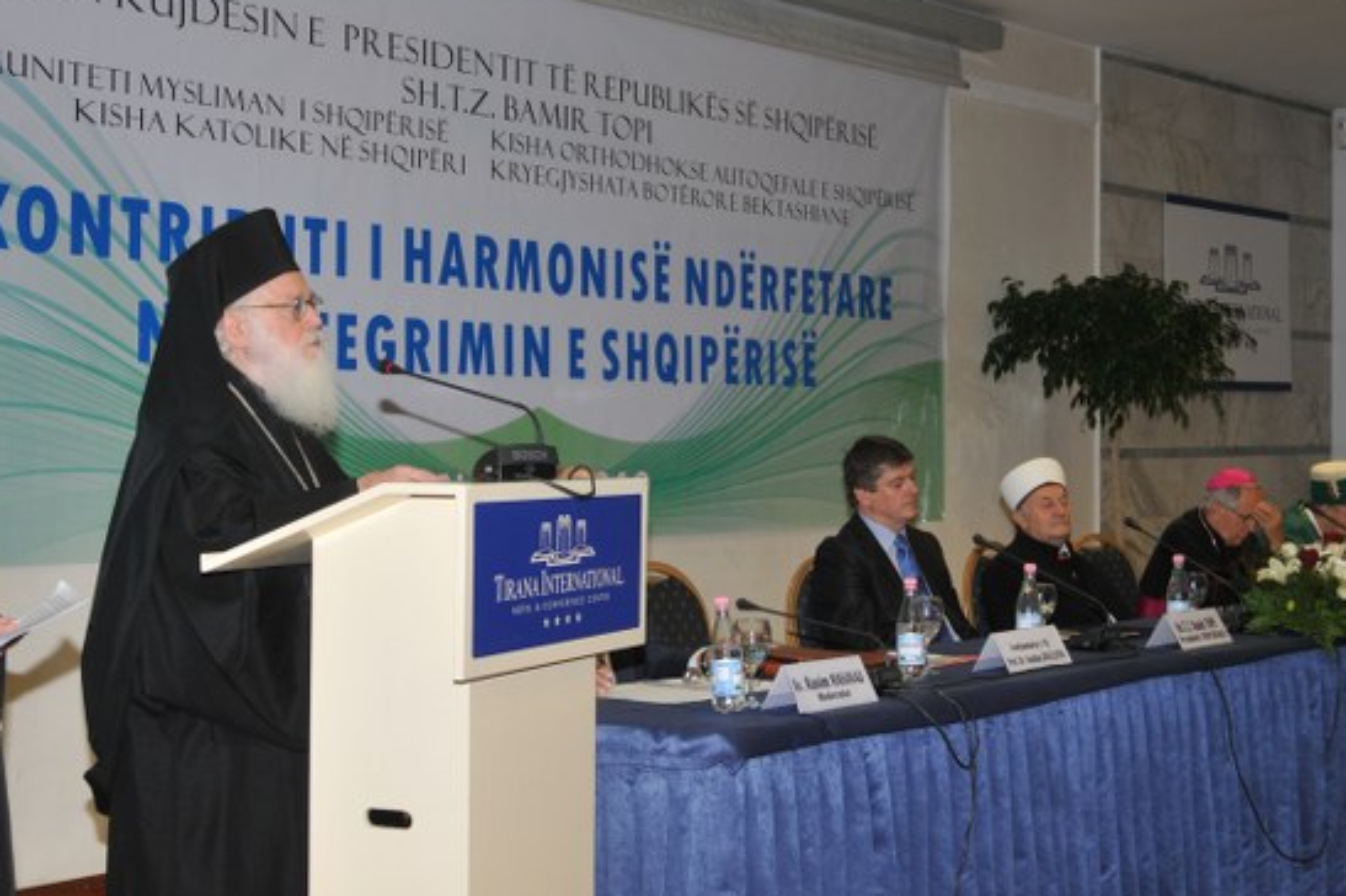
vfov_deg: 23.5
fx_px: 2150
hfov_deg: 34.8
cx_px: 677
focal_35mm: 58
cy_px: 417
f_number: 5.6
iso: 400
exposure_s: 1/60
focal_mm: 35
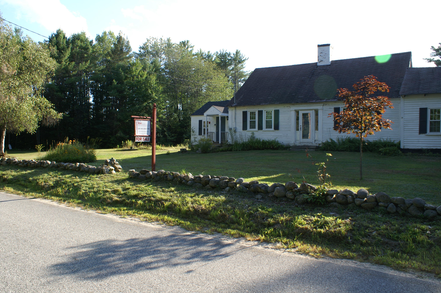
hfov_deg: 65.5
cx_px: 217
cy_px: 146
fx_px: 343
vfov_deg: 46.3
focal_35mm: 28
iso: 100
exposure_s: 1/80
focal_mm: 18
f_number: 9
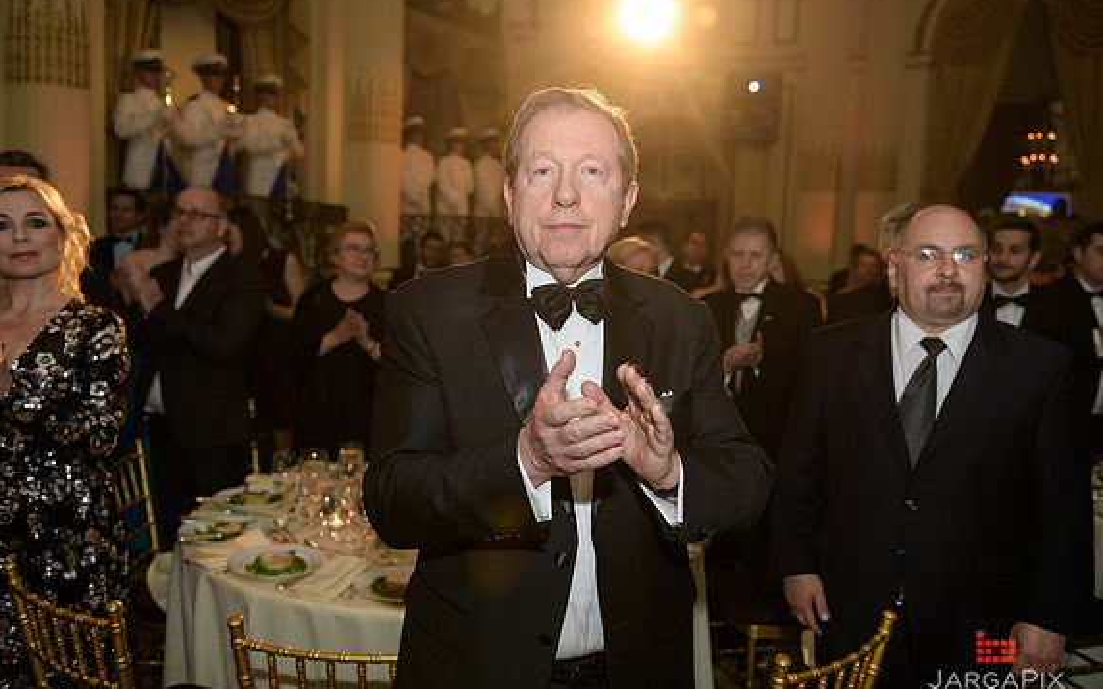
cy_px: 359
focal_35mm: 32
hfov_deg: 59.7
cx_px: 554
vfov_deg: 39.4
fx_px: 962
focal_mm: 31
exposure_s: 1/125
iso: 1600
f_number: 3.2
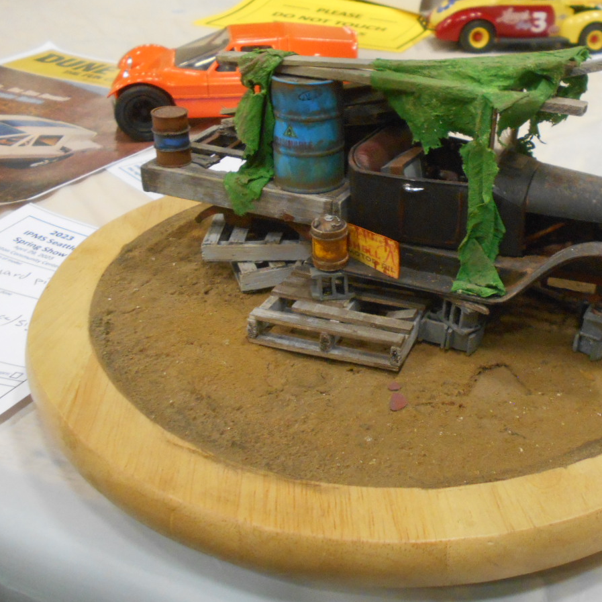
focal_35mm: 41
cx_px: 430
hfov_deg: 40.1
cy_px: 244
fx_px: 807
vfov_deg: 40.8
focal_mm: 4.6
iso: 400
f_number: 3.2
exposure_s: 1/25
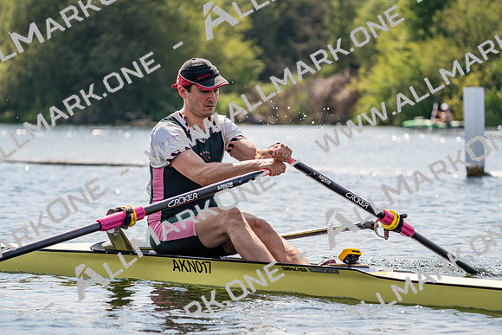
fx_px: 2789
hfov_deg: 10.3
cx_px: 251
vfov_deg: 6.9
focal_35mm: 200
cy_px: 168
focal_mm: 200
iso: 200
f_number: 5.6
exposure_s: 1/1600
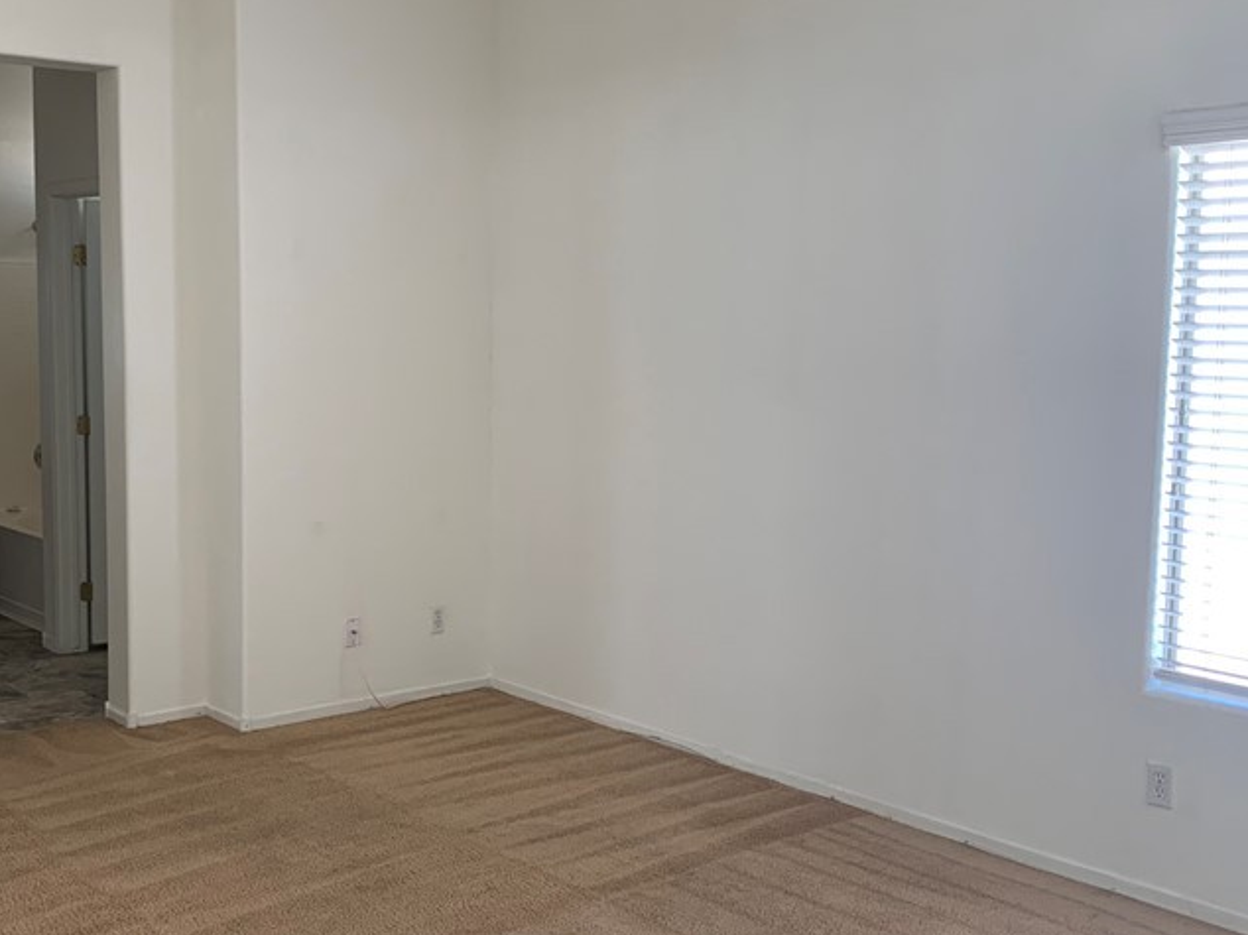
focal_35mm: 42
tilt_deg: -4.8
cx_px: 500
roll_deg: -1.1
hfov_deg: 44.6
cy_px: 490
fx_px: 1514
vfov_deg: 34.3
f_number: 1.8
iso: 100
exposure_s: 1/73
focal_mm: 4.25
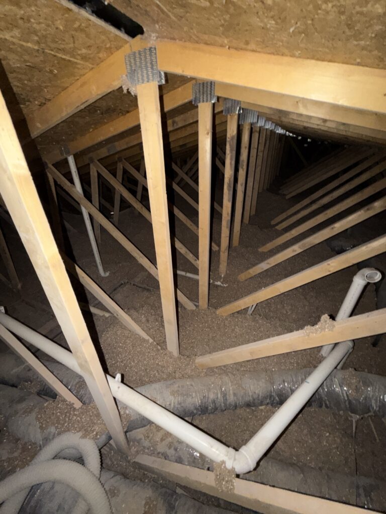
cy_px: 257
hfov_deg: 85.7
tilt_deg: -28.4
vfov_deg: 102.1
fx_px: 208
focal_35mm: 14
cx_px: 193
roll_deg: +0.6
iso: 250
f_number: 2.2
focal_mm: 2.22
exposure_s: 1/16
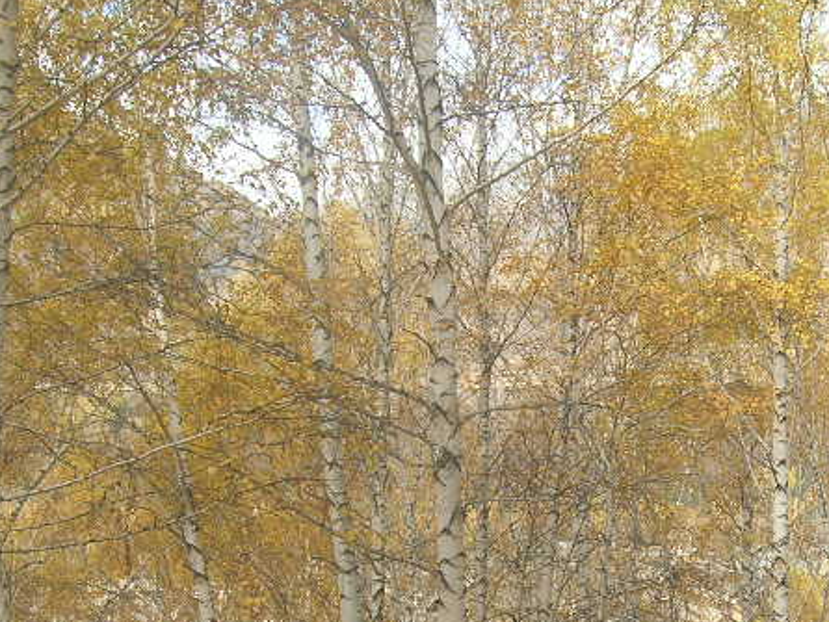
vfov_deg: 18.6
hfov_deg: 24.9
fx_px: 1869
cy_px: 561
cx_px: 520
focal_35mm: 78
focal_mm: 5.7
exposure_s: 1/107
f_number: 4.9
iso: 50
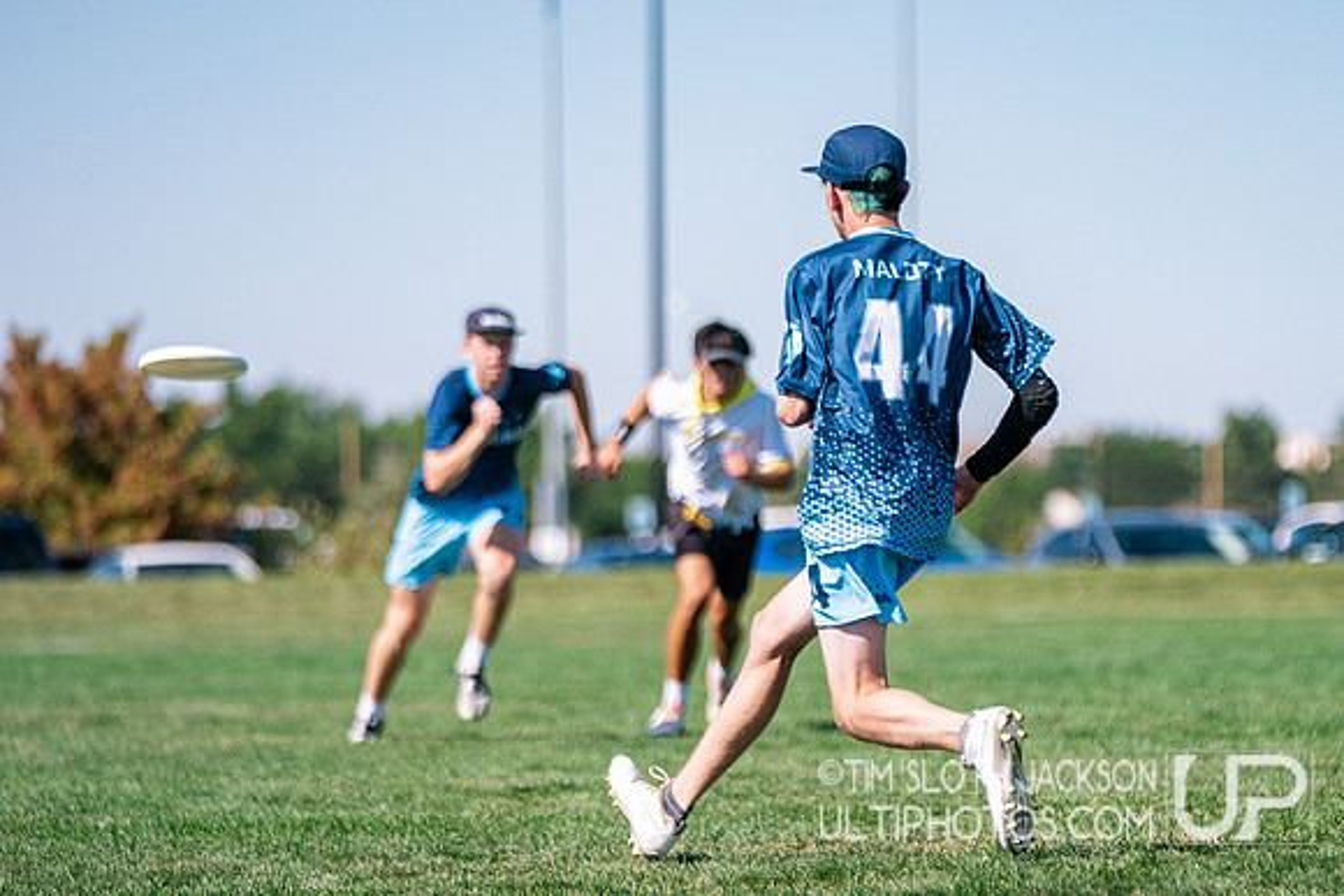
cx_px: 875
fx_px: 8997
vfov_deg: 5.7
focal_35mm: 241
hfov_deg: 8.5
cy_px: 570
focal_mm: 155
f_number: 2.8
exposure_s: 1/8000
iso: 400
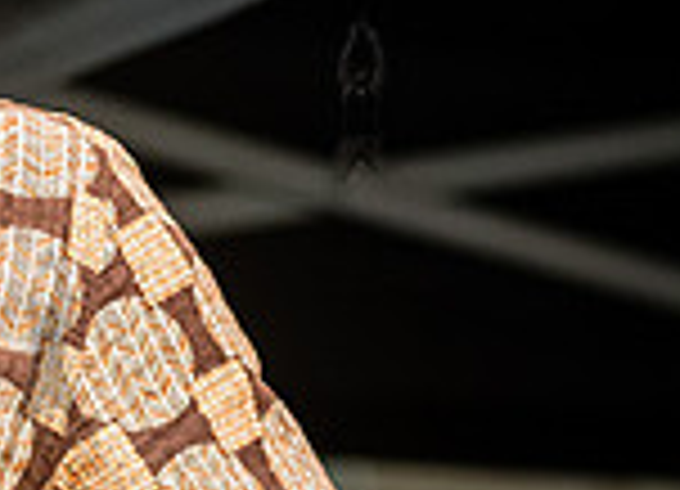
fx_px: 11164
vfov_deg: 2.5
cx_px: -411
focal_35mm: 576
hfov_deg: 3.5
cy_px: -29
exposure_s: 1/400
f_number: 4
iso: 4000
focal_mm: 120
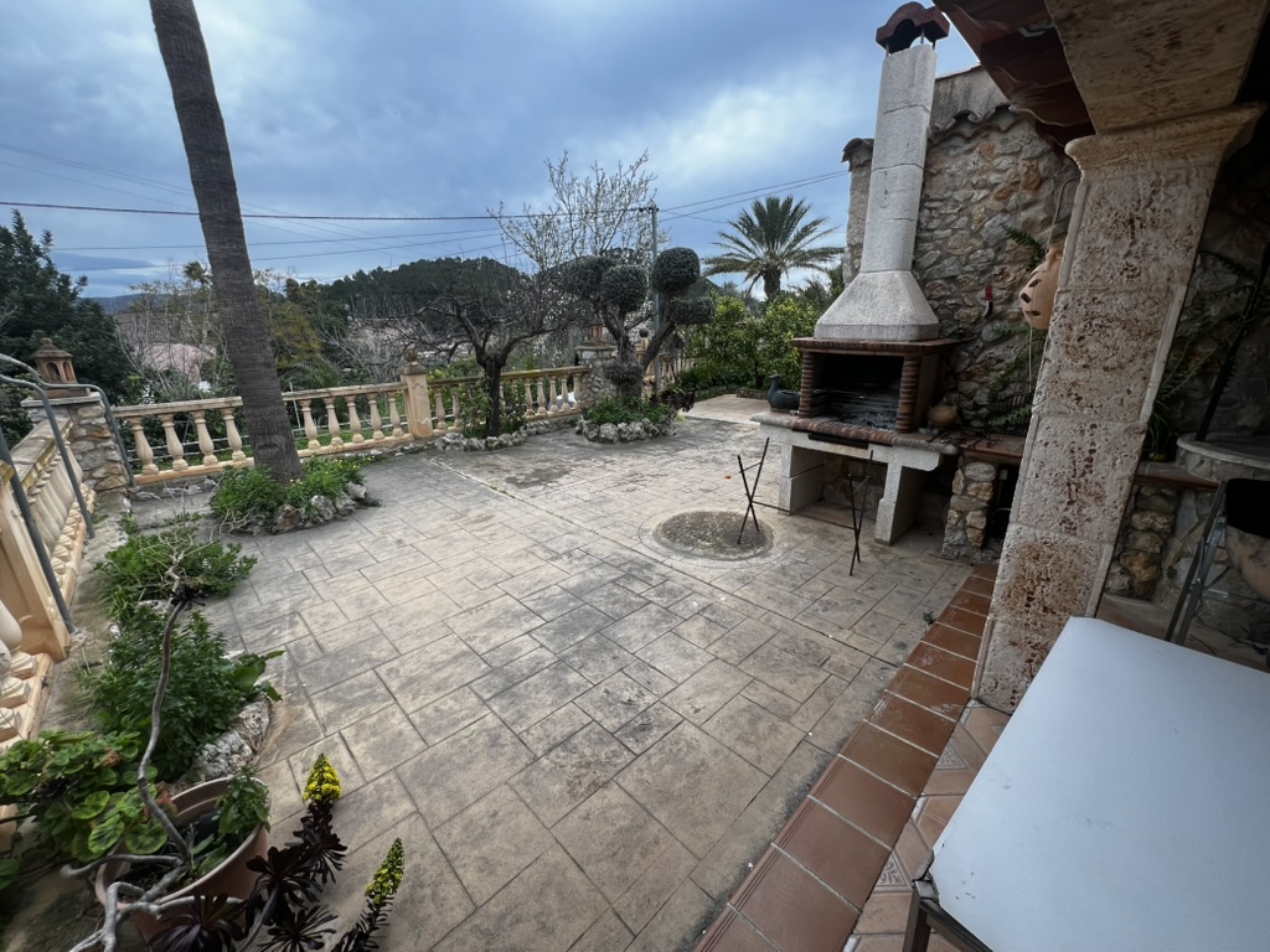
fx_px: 477
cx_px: 635
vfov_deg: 89.9
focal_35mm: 13
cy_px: 476
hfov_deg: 106.2
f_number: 1.8
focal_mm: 1.57
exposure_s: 1/188
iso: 32
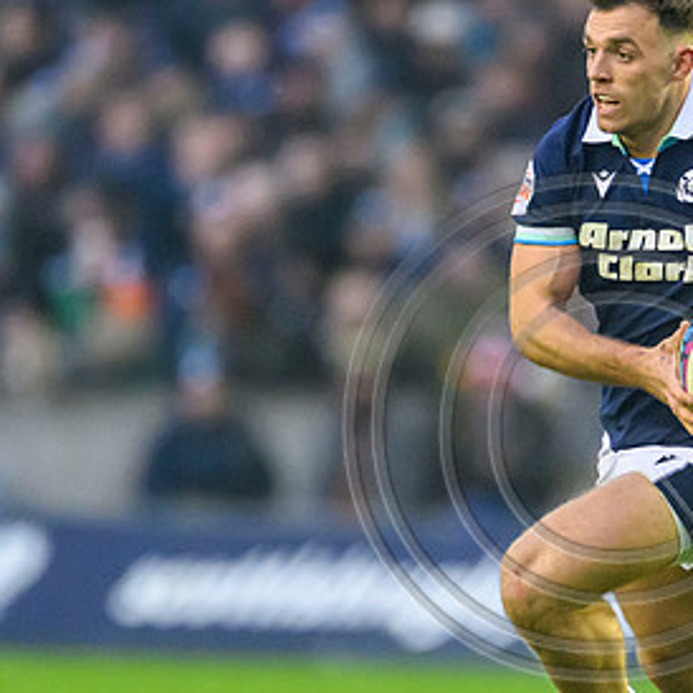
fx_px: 39410
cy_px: 548
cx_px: 777
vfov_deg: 1.0
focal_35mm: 1740
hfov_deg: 1.0
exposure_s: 1/1250
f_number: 4
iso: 8000
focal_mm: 560
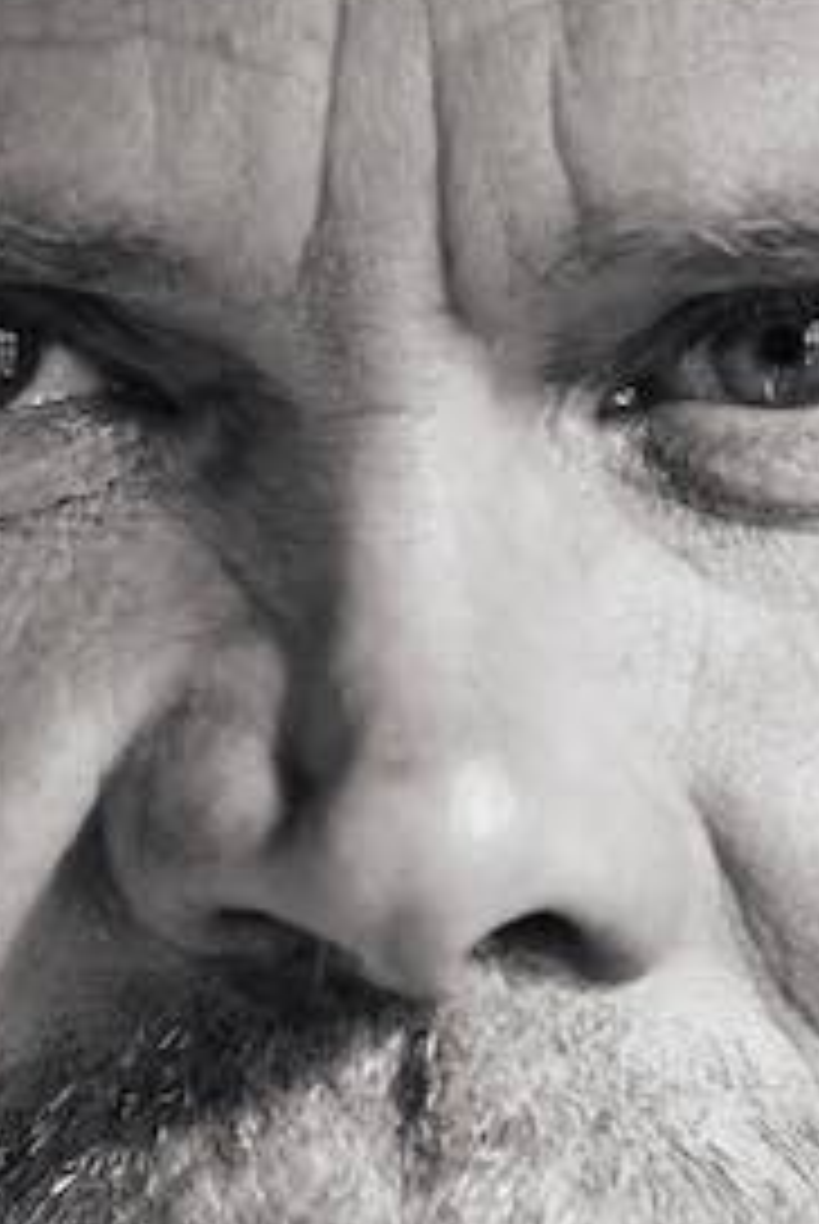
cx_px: 418
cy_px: 1436
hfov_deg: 2.9
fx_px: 15929
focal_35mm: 468
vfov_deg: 4.4
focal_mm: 85
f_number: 2.8
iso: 200
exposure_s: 1/250
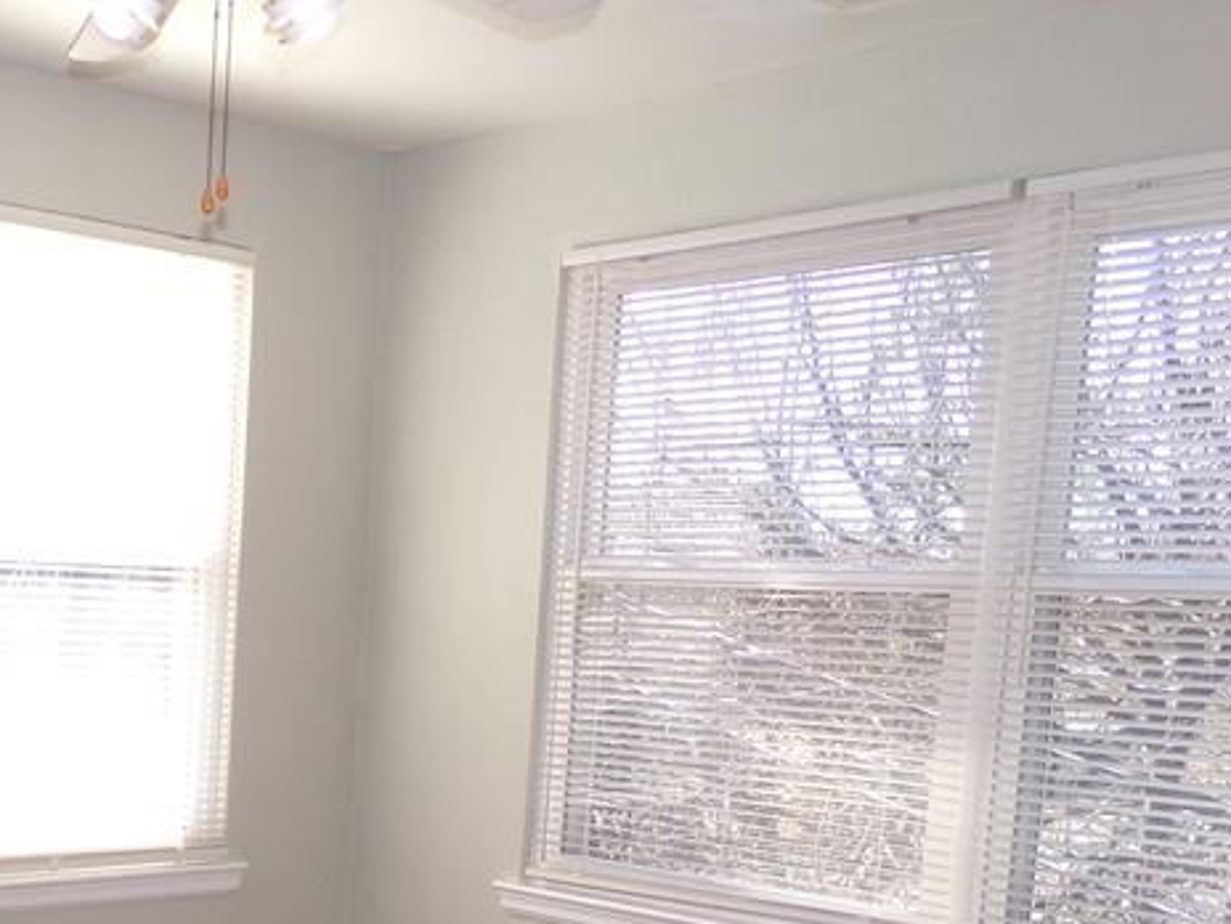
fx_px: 1885
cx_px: -27
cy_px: 805
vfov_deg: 26.7
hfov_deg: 32.9
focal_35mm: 53
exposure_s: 1/125
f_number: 3.7
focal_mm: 4.3
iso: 100
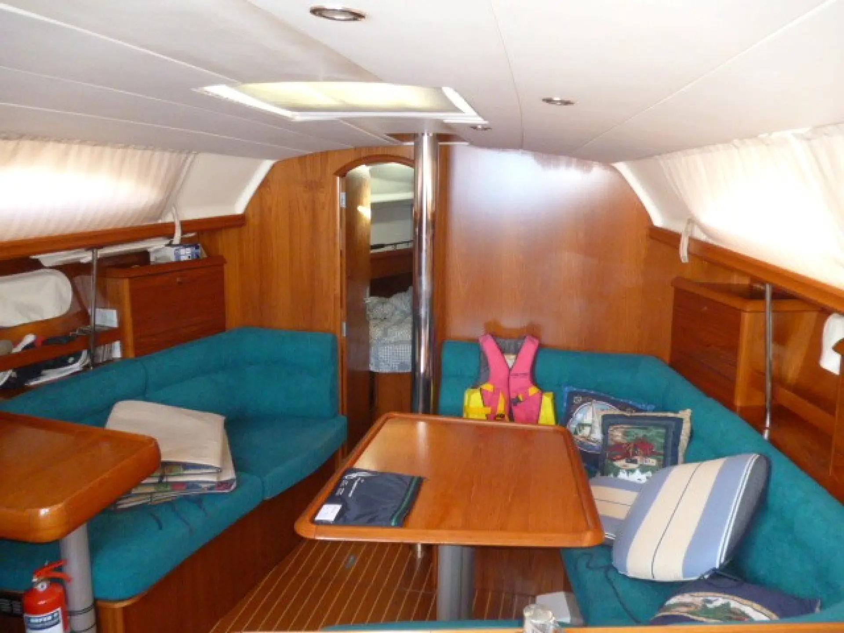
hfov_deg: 63.4
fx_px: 683
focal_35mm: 28
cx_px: 422
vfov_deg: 49.7
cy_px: 316
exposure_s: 1/60
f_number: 3.1
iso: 640
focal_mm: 5
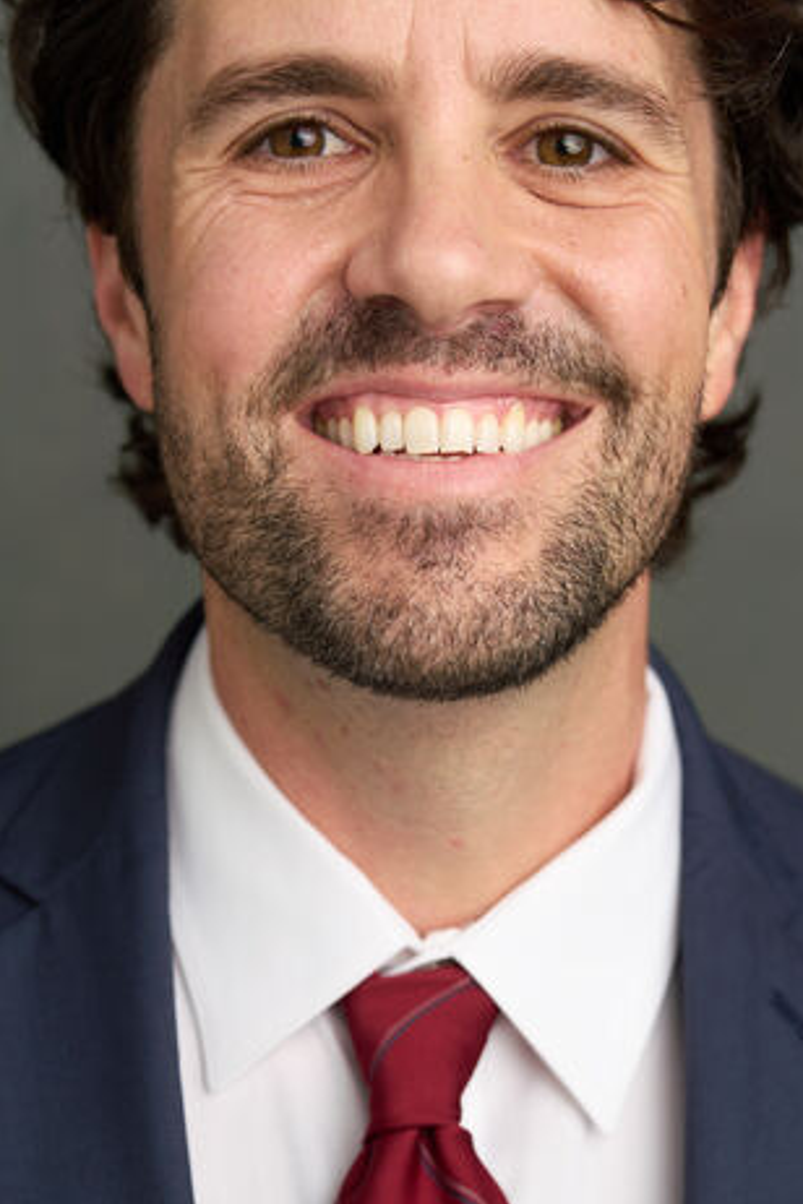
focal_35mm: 100
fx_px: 3346
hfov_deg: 13.7
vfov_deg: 20.3
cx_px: 284
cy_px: 843
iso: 100
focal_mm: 44
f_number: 3.2
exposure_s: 1/160
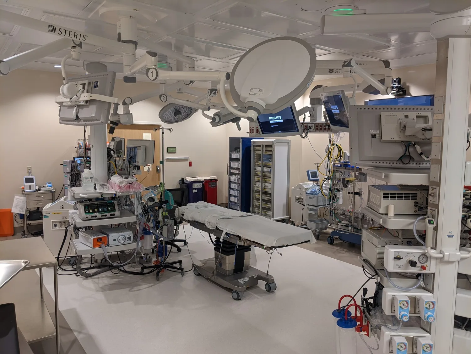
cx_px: 236
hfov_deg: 65.3
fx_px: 367
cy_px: 177
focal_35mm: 27
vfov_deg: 51.4
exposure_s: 1/40
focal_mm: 4.44
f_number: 1.8
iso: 65
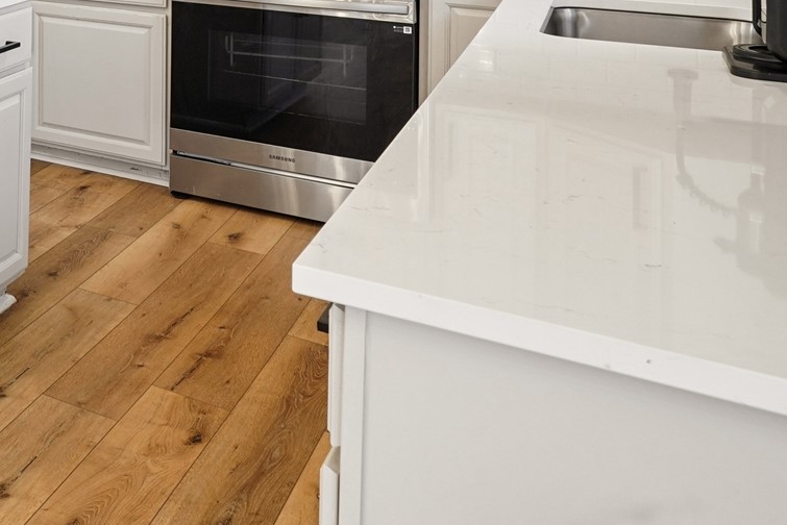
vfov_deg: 25.1
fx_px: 1006
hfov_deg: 31.0
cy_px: -168
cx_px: -286
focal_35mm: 46
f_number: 9
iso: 400
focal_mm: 16
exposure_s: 1/20
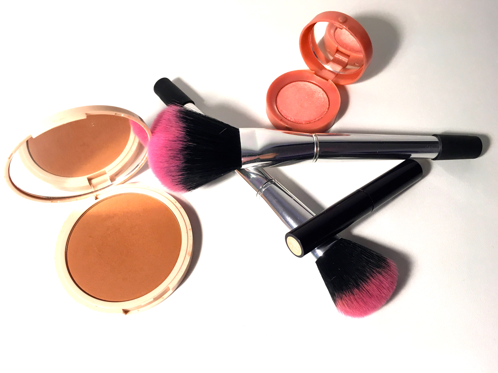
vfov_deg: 48.2
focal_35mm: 29
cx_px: 249
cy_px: 186
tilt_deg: -62.2
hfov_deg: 61.7
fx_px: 417
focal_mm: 4.15
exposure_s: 1/33
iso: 50
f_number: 2.2
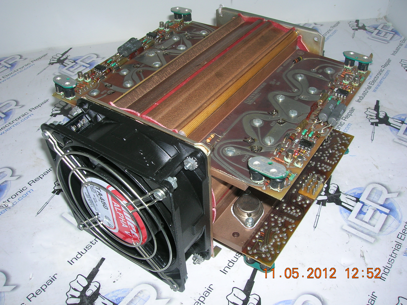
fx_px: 399
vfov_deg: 41.7
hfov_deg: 54.0
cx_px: 204
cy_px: 152
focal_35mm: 34
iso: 50
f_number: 4.9
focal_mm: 5.7
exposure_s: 1/60.1
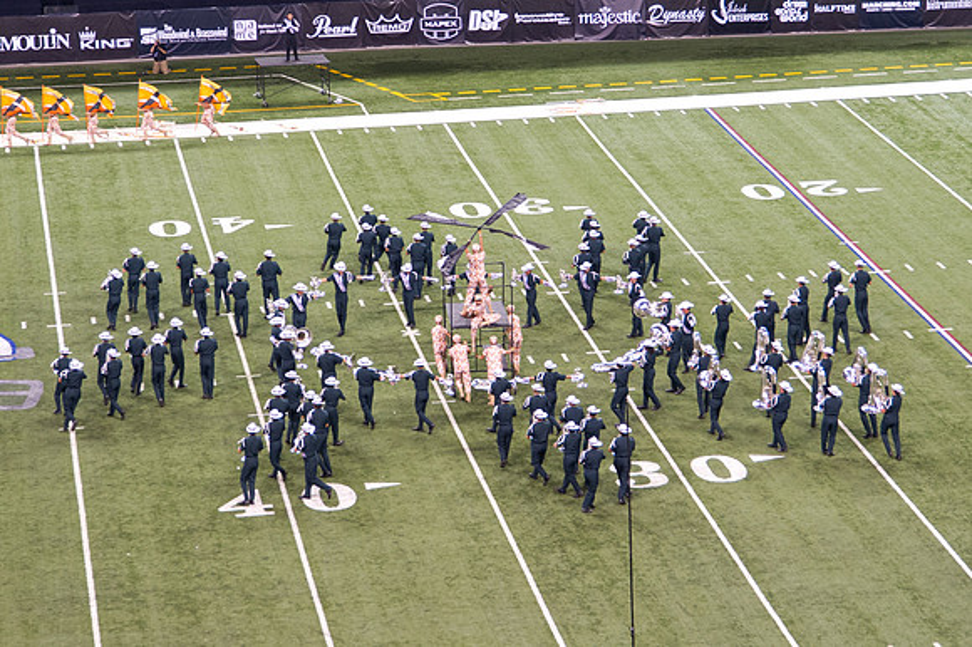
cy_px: 267
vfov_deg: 11.5
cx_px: 478
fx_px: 3215
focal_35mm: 119
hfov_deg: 17.2
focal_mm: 75
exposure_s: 1/200
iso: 1250
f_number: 5.3
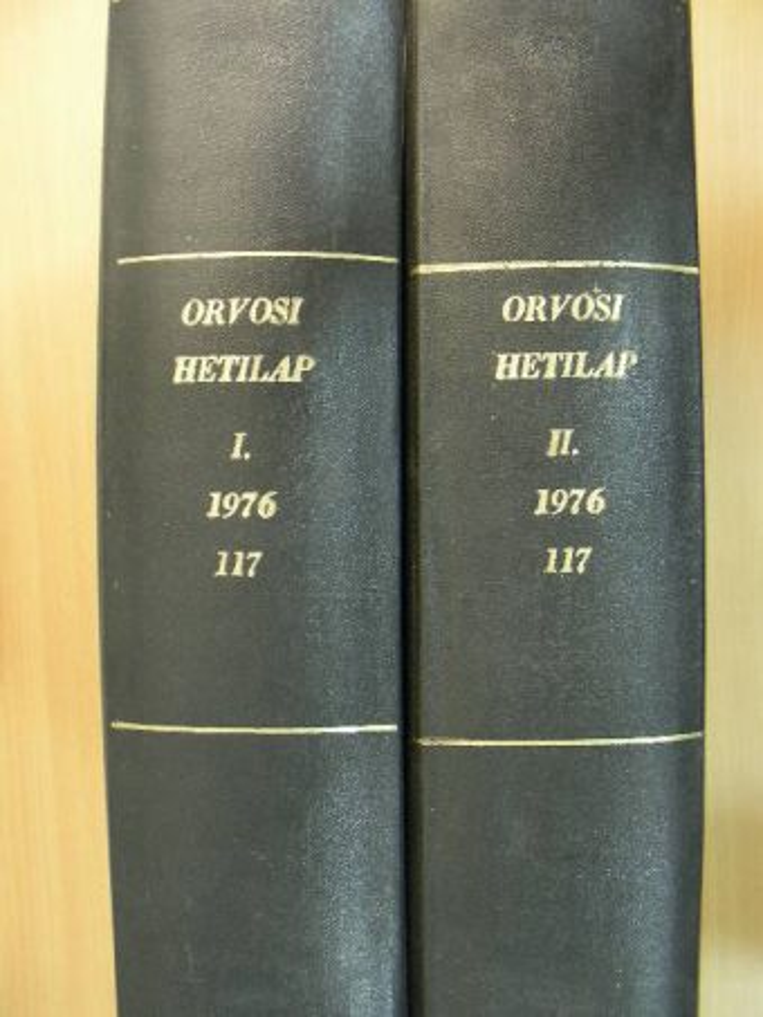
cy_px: 508
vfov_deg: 49.0
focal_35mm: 38
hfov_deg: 37.7
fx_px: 1116
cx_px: 382
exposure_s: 1/4
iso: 113
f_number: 3.5
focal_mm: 6.3
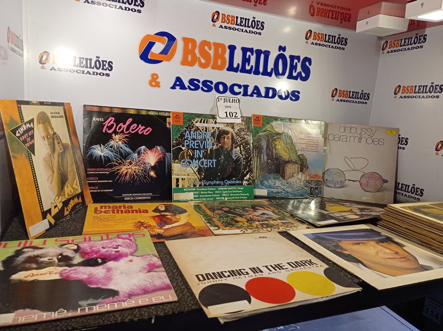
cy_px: 166
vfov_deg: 49.7
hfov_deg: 63.5
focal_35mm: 28
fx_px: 358
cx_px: 222
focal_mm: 4.7
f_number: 1.79
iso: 102
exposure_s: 1/120
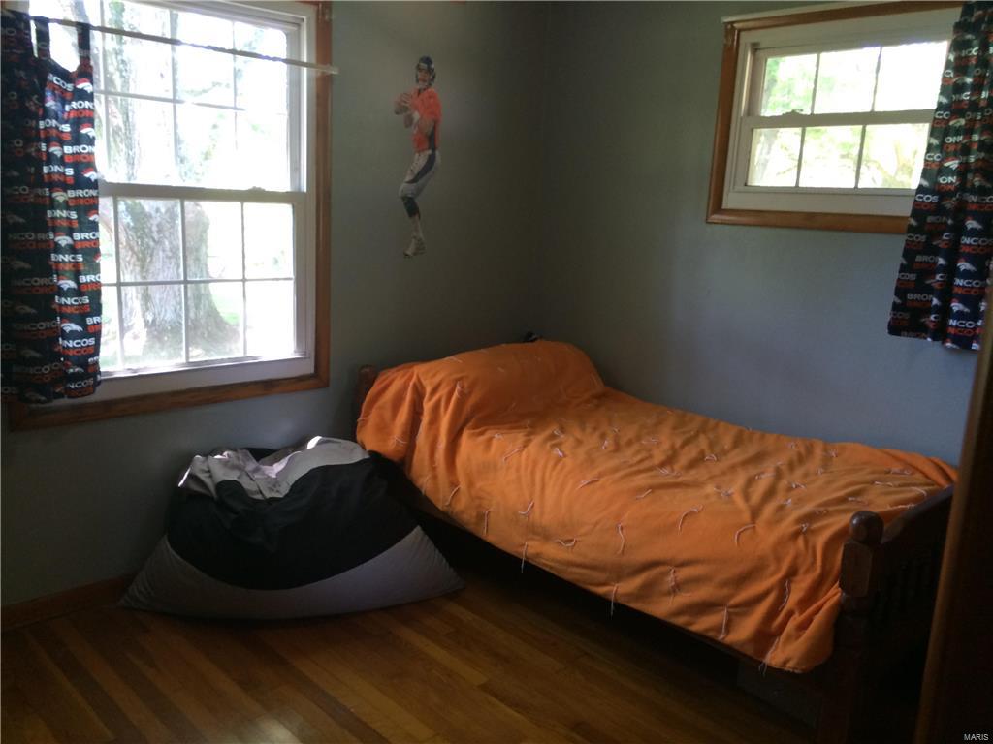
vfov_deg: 48.2
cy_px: 372
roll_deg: -1.5
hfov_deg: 61.7
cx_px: 496
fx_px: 832
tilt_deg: -9.8
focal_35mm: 29
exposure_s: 1/30
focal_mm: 4.15
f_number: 2.2
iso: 100
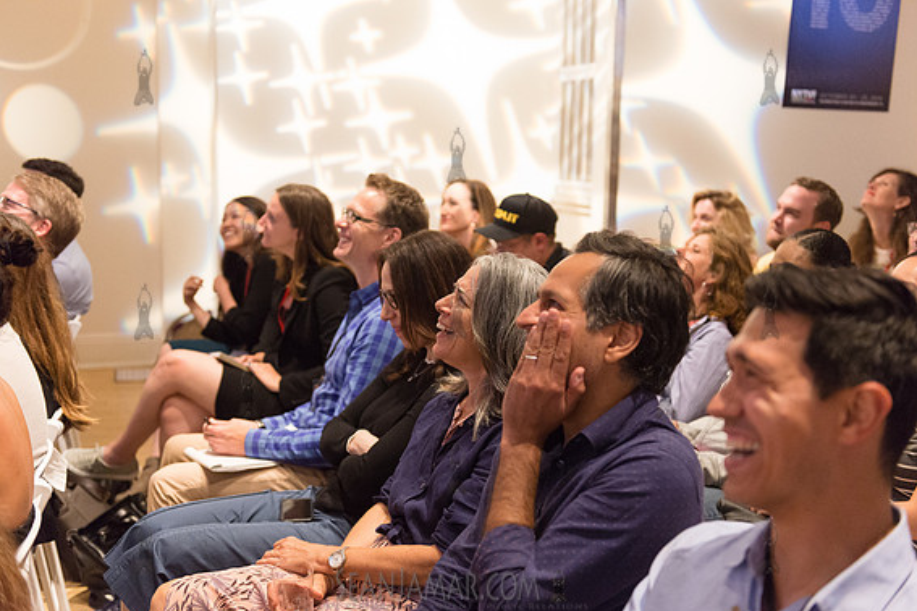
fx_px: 1095
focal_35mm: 43
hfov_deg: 45.4
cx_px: 456
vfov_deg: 31.2
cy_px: 311
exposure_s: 1/200
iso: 4000
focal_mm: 42
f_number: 2.8
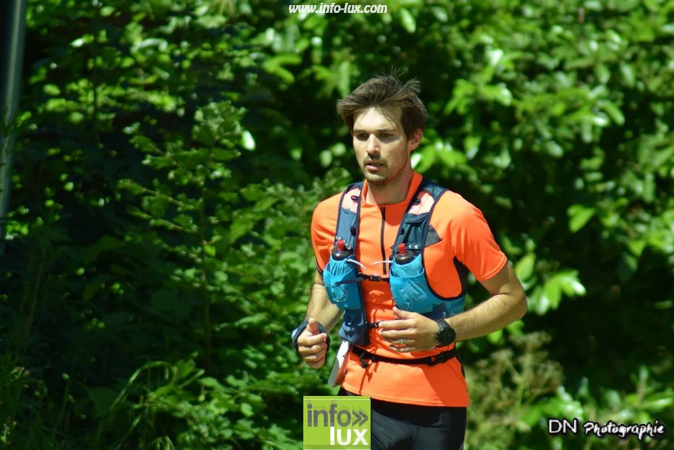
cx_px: 337
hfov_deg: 4.6
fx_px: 8424
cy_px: 225
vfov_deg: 3.1
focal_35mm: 450
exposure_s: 1/1250
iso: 400
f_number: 5.6
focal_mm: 300
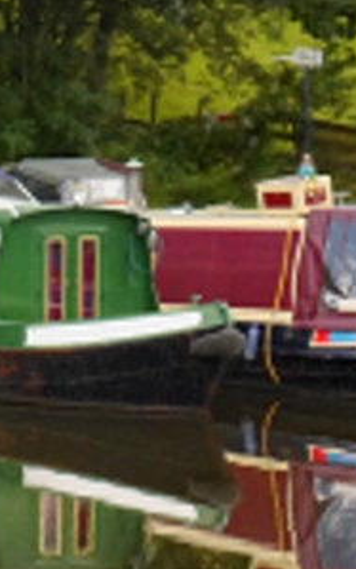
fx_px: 3165
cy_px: 400
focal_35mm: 204
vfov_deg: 10.3
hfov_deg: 6.2
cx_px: -507
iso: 800
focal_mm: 20
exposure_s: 1/640
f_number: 5.6
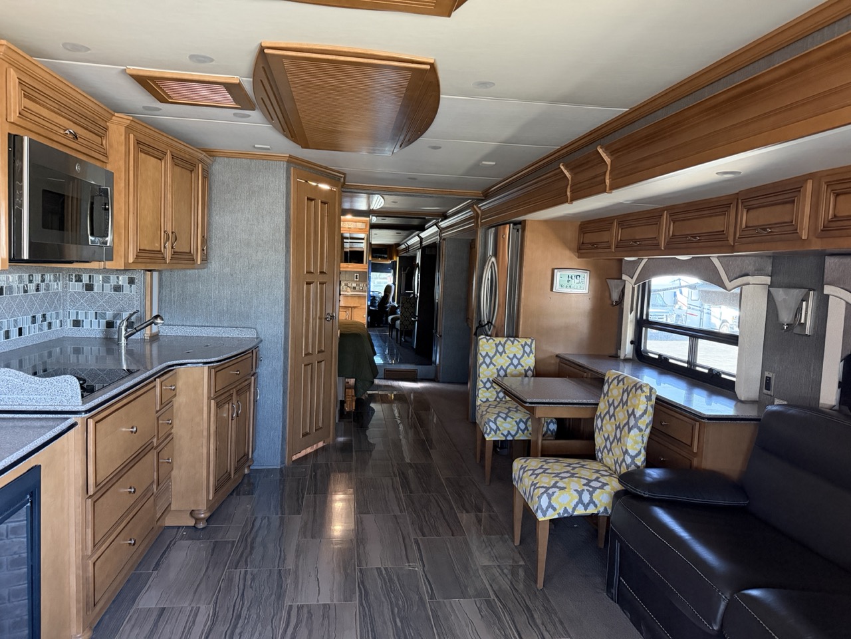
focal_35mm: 24
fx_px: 590
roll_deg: -3.3
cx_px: 426
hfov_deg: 71.6
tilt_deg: -5.0
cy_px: 320
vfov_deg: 56.8
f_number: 1.78
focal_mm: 6.76
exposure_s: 1/60
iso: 800
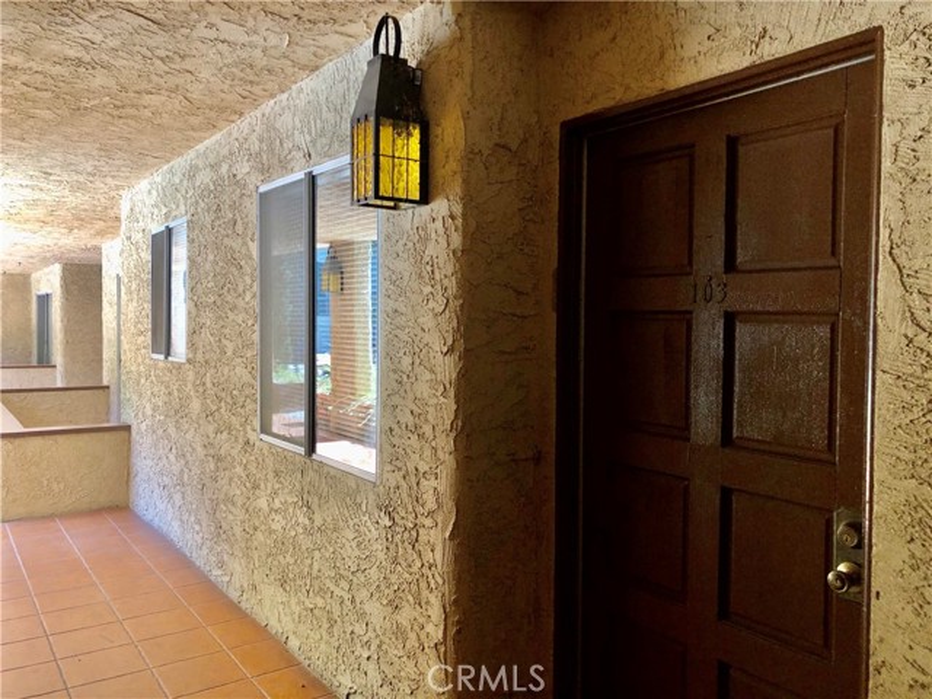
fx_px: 754
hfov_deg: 63.4
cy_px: 350
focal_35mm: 28
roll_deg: -1.0
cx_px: 466
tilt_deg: -1.2
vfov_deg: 49.7
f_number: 1.8
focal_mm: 3.99
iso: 25
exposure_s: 1/40
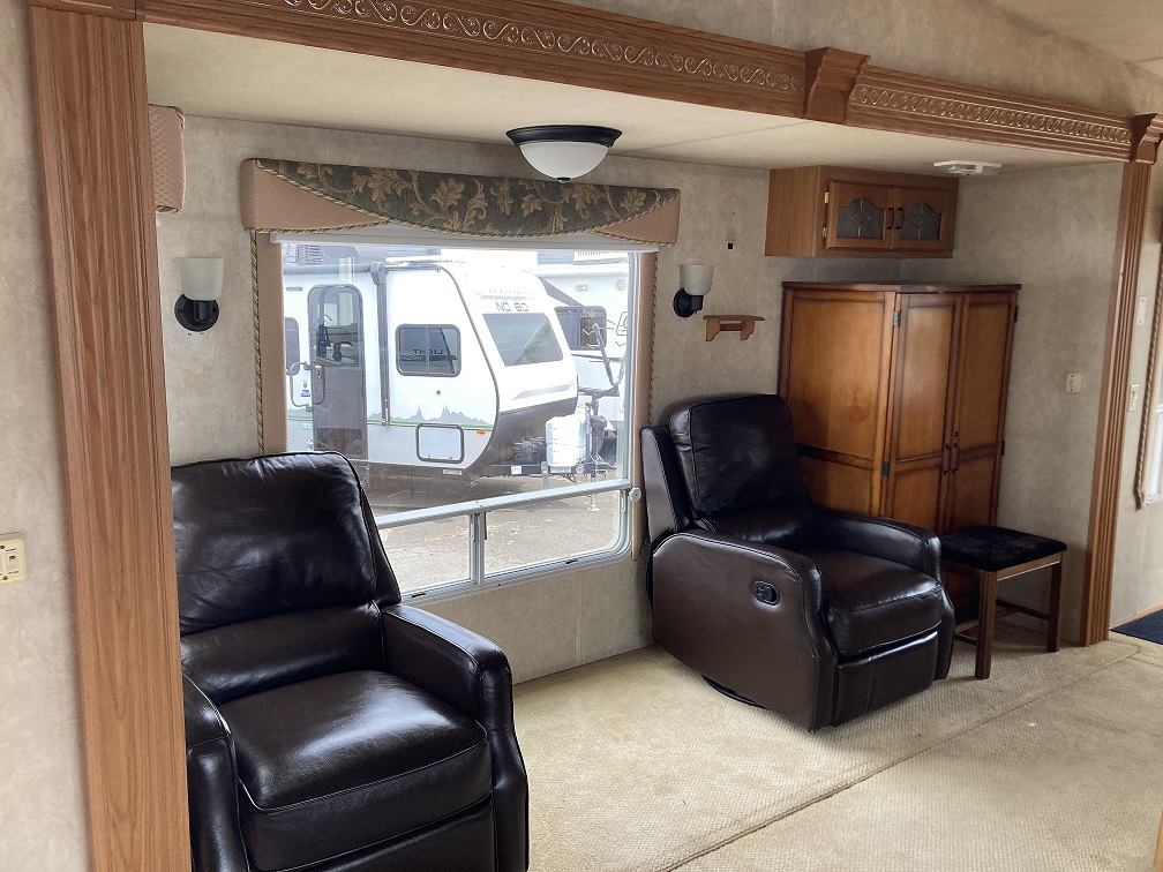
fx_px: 941
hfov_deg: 63.4
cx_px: 582
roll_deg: +1.4
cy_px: 436
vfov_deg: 49.7
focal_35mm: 28
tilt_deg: -5.8
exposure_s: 1/120
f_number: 1.8
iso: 80
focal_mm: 3.99
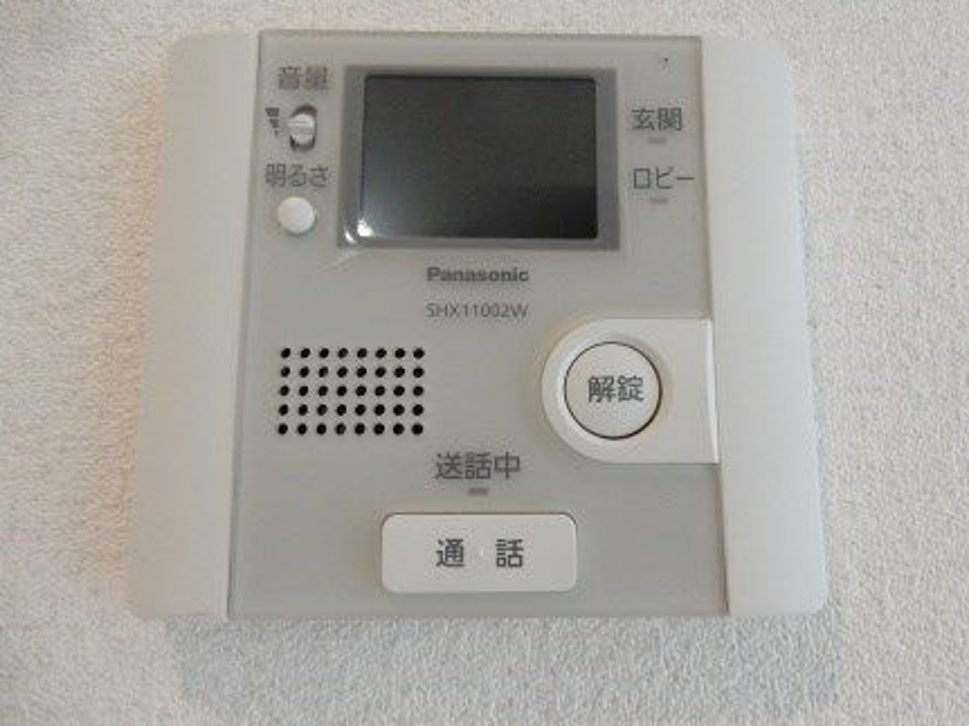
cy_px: 364
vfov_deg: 53.0
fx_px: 728
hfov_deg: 67.3
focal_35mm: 26
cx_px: 497
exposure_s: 1/20
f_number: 3.7
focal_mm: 4.5
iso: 200
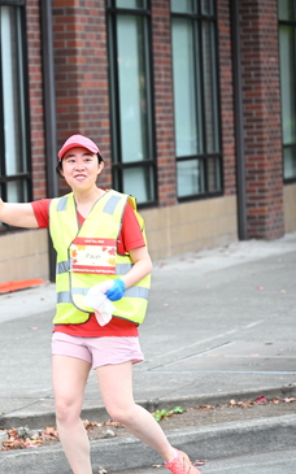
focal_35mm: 169
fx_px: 2182
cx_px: 16
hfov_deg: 7.7
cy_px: 237
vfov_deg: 12.4
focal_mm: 110
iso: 1600
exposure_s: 1/400
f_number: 4
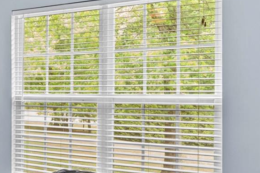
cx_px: -78
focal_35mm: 57
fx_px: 412
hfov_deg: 28.7
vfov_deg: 23.7
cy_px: 100
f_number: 8
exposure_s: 1/1.25
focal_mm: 16
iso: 100
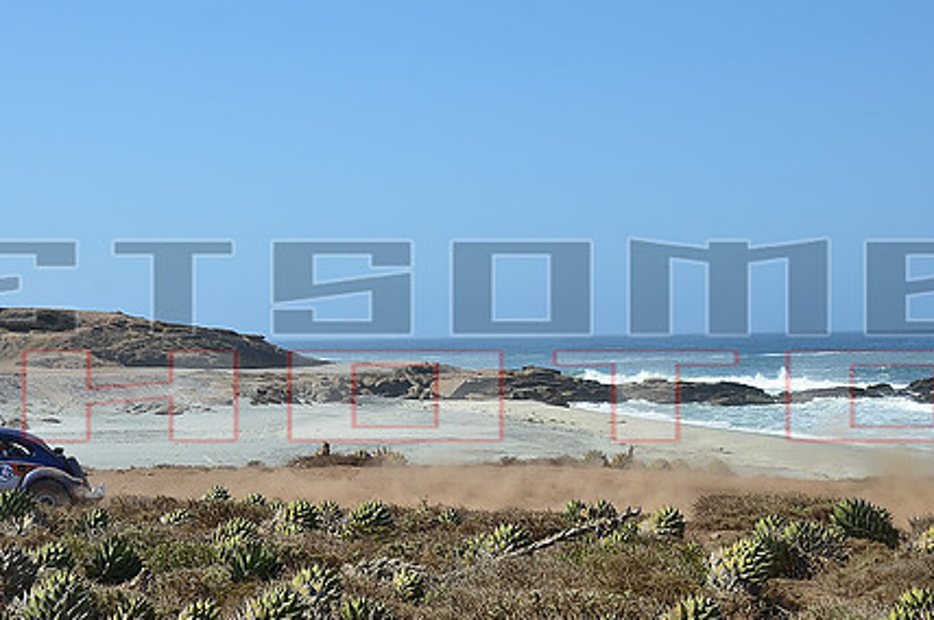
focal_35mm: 65
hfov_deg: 30.9
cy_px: 343
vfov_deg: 20.8
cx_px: 382
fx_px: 1684
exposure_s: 1/640
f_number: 7.1
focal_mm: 32
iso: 200
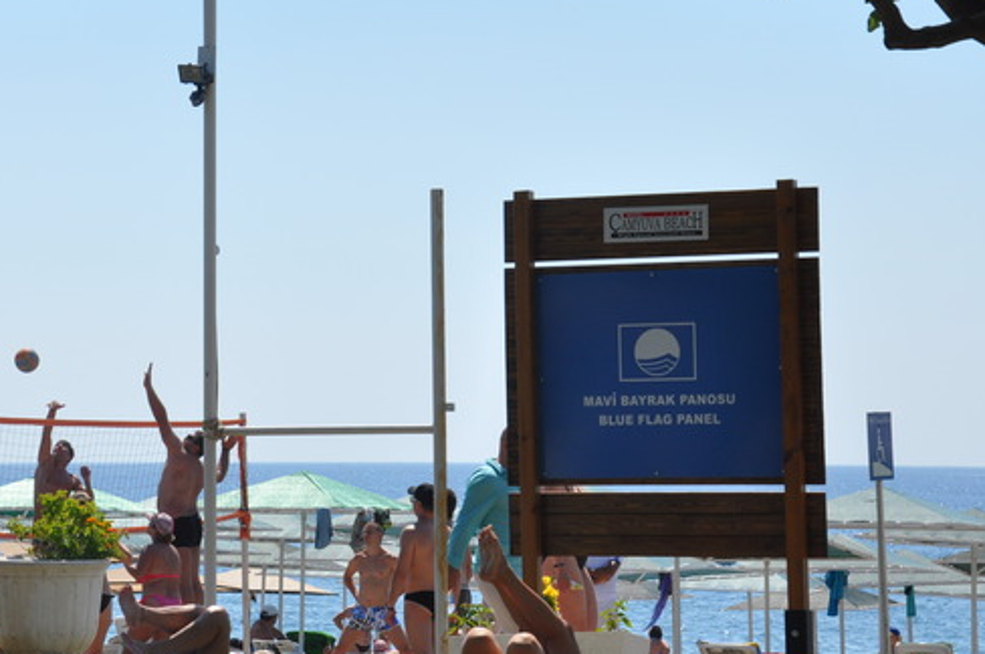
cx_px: 196
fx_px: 3498
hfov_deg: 15.9
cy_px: 215
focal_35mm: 128
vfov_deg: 10.7
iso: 320
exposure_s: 1/500
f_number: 11
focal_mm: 52
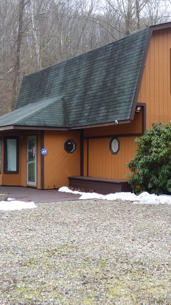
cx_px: 102
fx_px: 403
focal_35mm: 50
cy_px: 145
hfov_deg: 23.9
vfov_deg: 41.3
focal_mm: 5.53
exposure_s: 1/100
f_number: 3.3
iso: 100
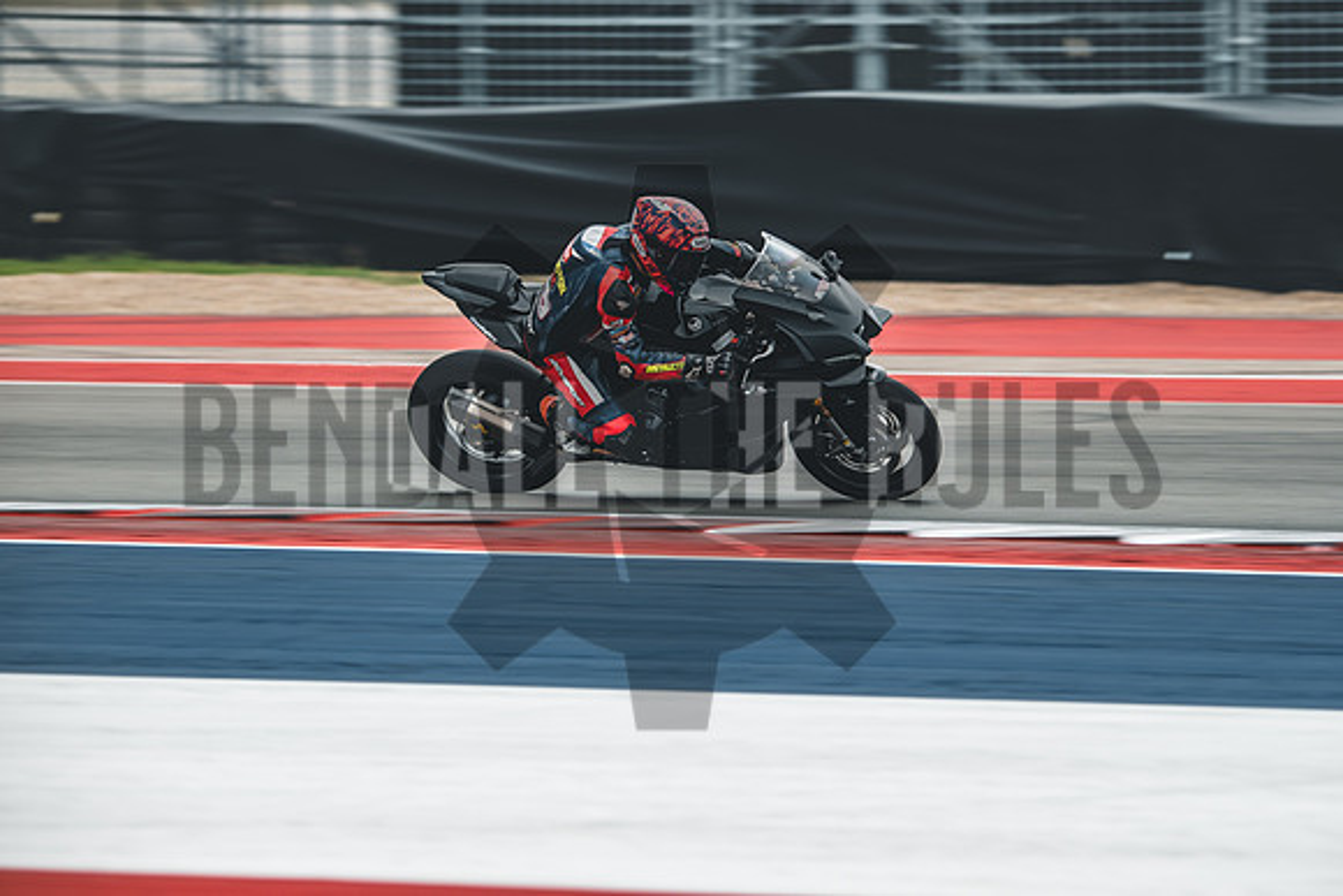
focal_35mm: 300
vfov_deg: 4.6
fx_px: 11194
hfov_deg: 6.9
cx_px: 672
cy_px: 448
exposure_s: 1/320
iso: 160
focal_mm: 200
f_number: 4
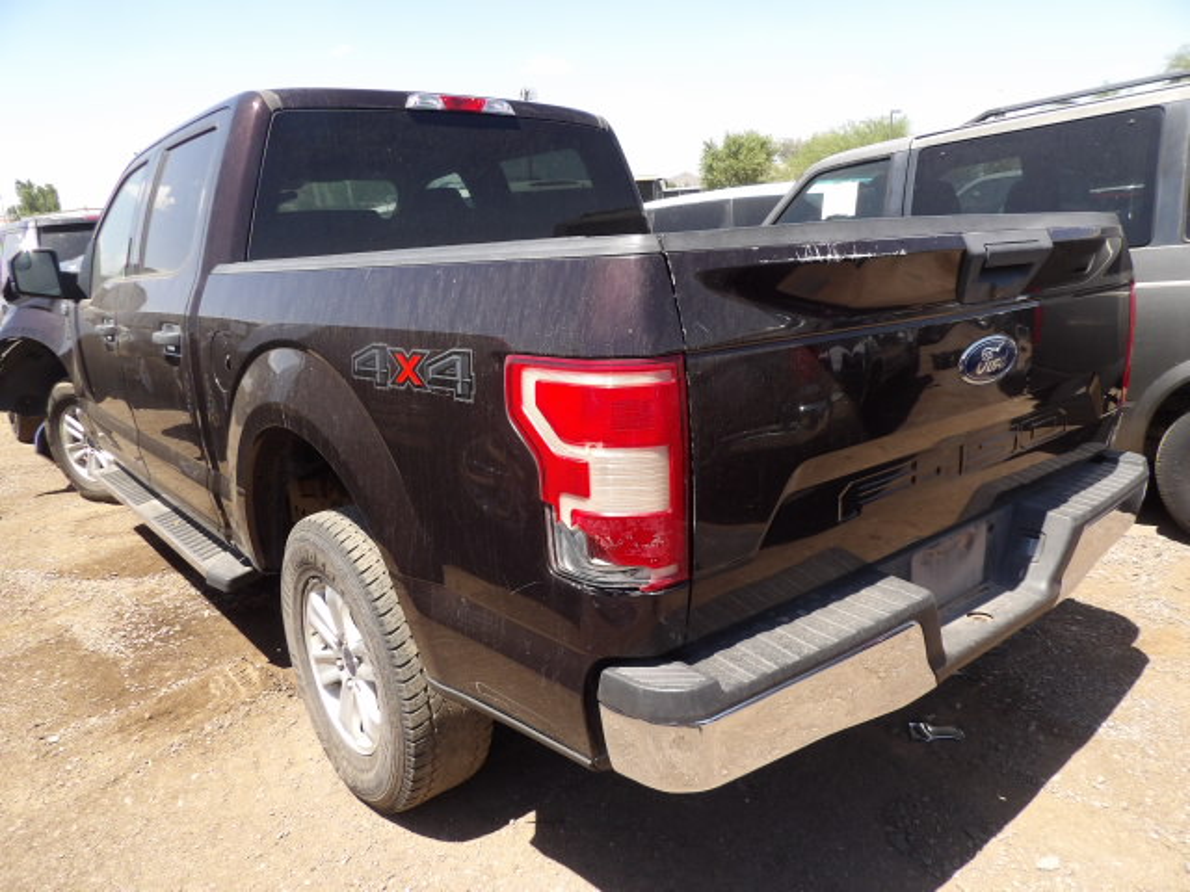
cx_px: 595
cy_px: 446
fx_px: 825
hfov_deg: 71.6
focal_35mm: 24
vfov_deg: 56.8
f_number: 3.2
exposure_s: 1/619
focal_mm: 4.3
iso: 100
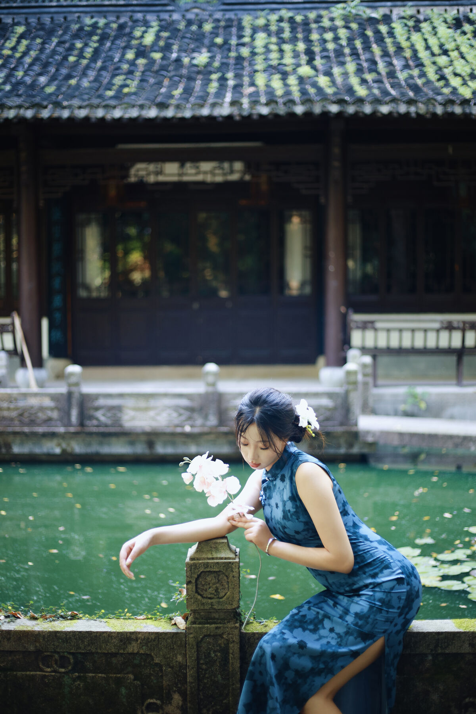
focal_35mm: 49
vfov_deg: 40.3
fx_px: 972
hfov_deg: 27.5
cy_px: 357
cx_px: 238
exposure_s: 1/125
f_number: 1.8
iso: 500
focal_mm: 50
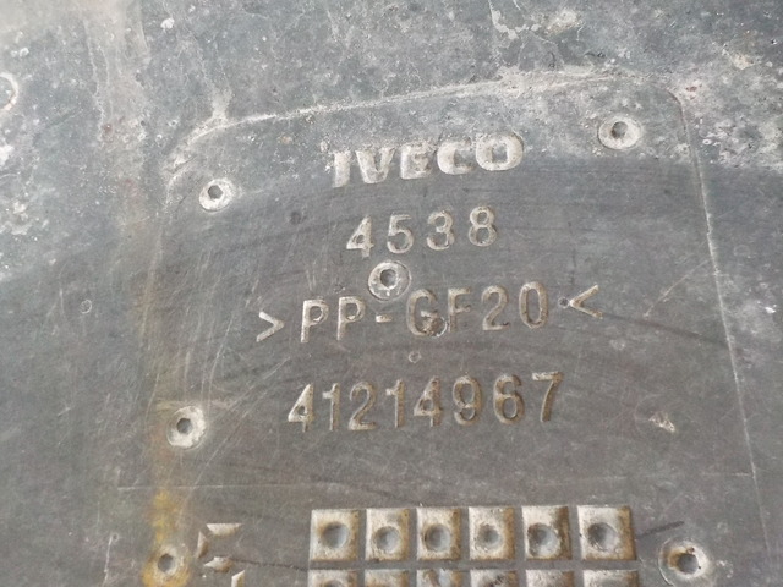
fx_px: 679
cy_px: 294
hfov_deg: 60.0
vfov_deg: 46.8
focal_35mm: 30
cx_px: 392
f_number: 3.3
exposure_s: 1/80
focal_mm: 4.1
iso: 800
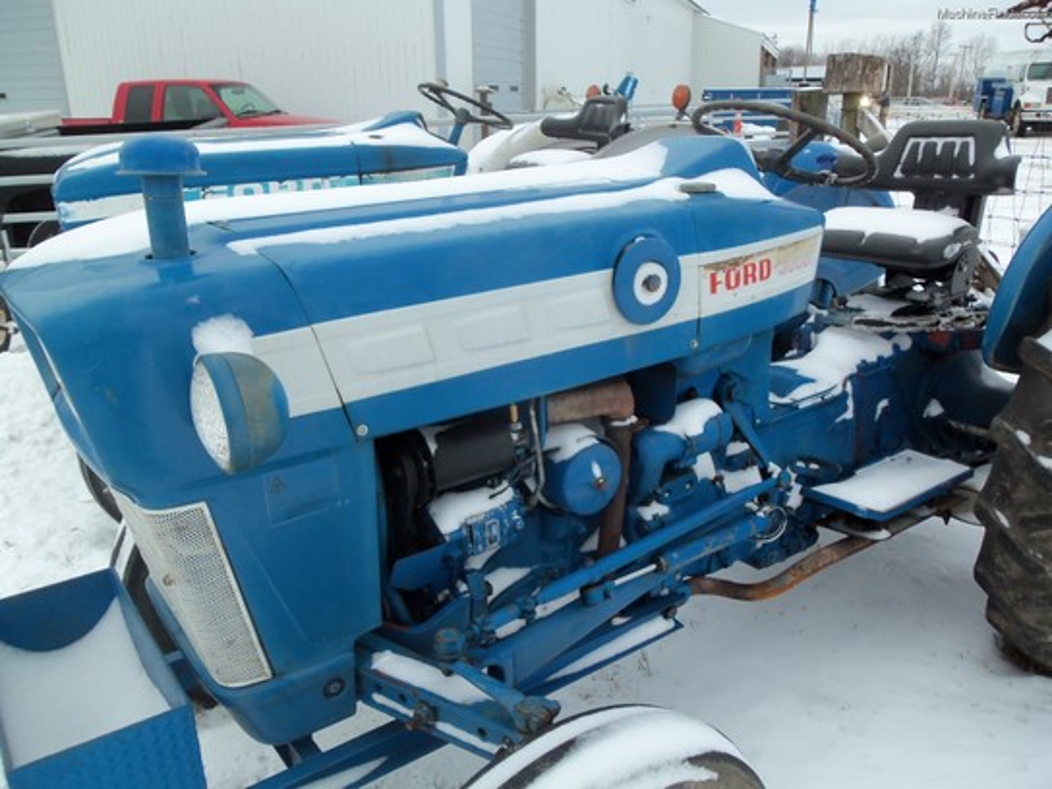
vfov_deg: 48.2
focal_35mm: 29
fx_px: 881
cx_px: 526
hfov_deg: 61.7
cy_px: 394
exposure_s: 1/250
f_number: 3.4
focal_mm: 5.2
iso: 80
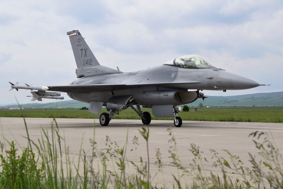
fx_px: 589
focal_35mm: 75
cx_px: 142
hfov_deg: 27.0
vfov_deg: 18.2
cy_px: 94
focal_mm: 50
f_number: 10
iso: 200
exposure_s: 1/400
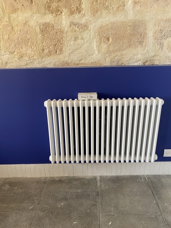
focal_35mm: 26
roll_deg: +2.6
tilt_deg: -19.2
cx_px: 86
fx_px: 171
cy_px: 114
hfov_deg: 53.1
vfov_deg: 67.3
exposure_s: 1/50
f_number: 1.8
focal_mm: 4.25
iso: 125
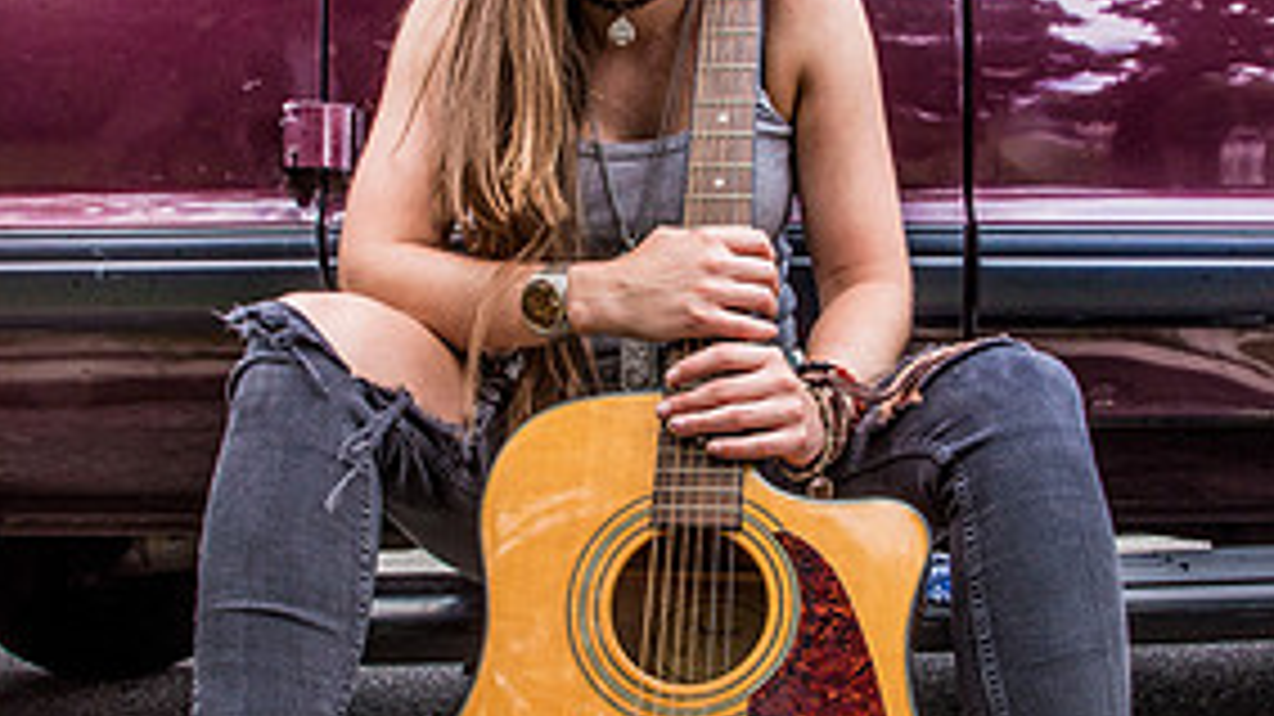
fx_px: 1351
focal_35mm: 40
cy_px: 342
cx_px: 671
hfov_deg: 50.5
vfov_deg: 29.7
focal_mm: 24
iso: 640
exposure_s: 1/200
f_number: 16
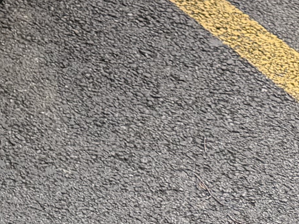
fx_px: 1304
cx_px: -320
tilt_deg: -16.4
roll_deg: -2.3
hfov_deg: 11.6
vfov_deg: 8.8
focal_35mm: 151
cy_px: -347
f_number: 1.78
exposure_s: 1/285
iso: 80
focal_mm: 6.76
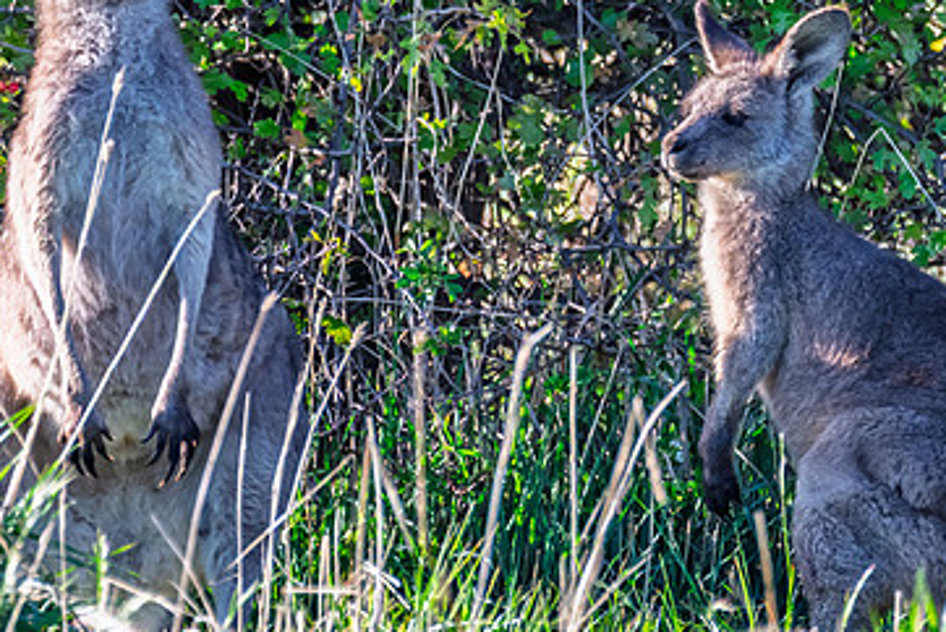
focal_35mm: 1383
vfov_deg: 1.0
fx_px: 36370
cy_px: 233
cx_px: 752
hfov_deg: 1.5
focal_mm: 600
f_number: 6.3
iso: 800
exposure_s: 1/800
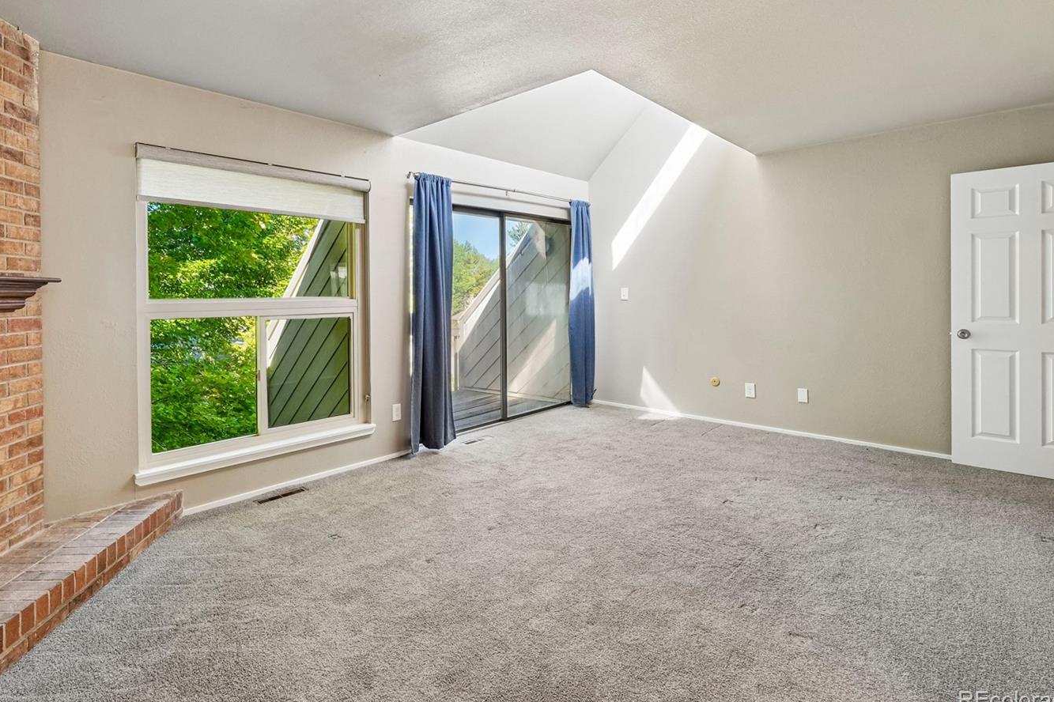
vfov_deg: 66.9
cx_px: 454
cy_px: 295
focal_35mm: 18
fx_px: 527
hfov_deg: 89.5
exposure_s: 1/25
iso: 800
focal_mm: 10
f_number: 8
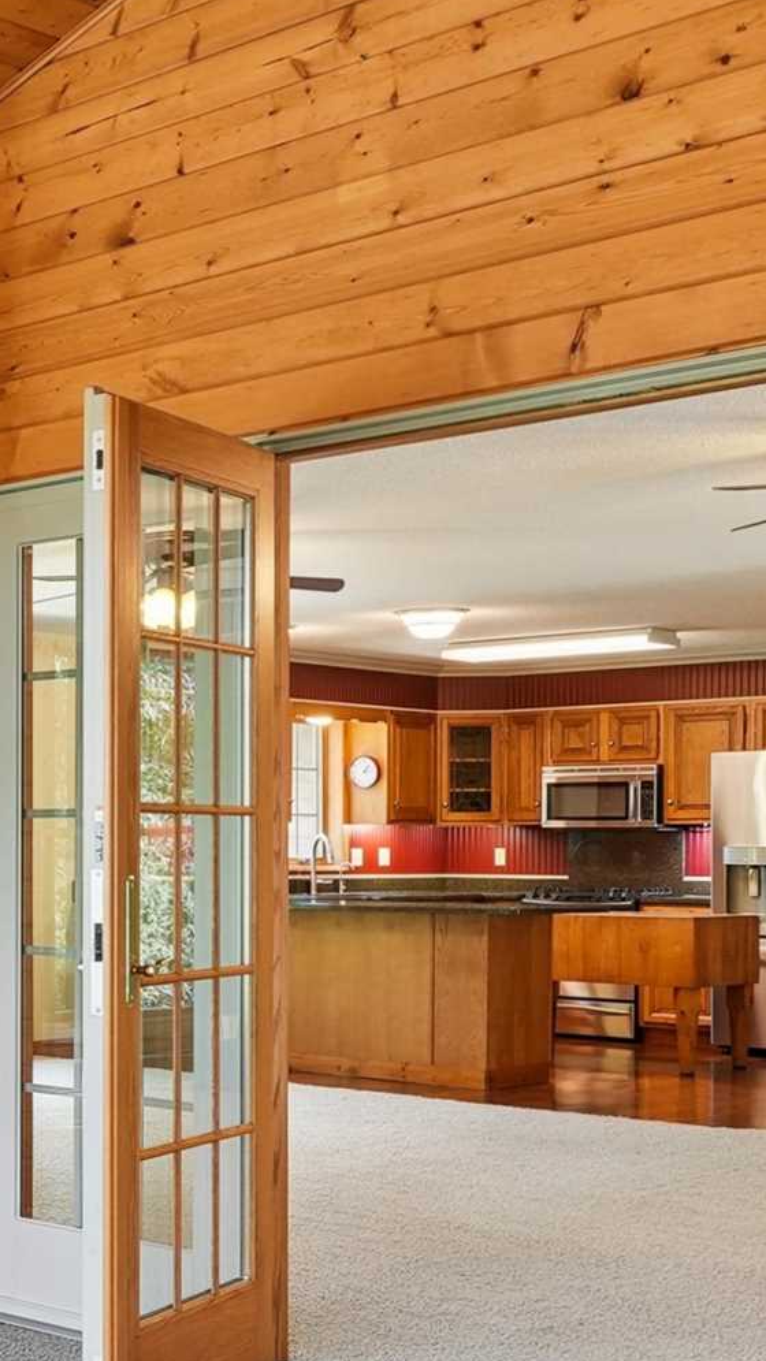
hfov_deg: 19.5
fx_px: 1985
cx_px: -317
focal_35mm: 55
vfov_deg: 37.6
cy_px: 843
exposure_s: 1/10
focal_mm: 17
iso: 400
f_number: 9
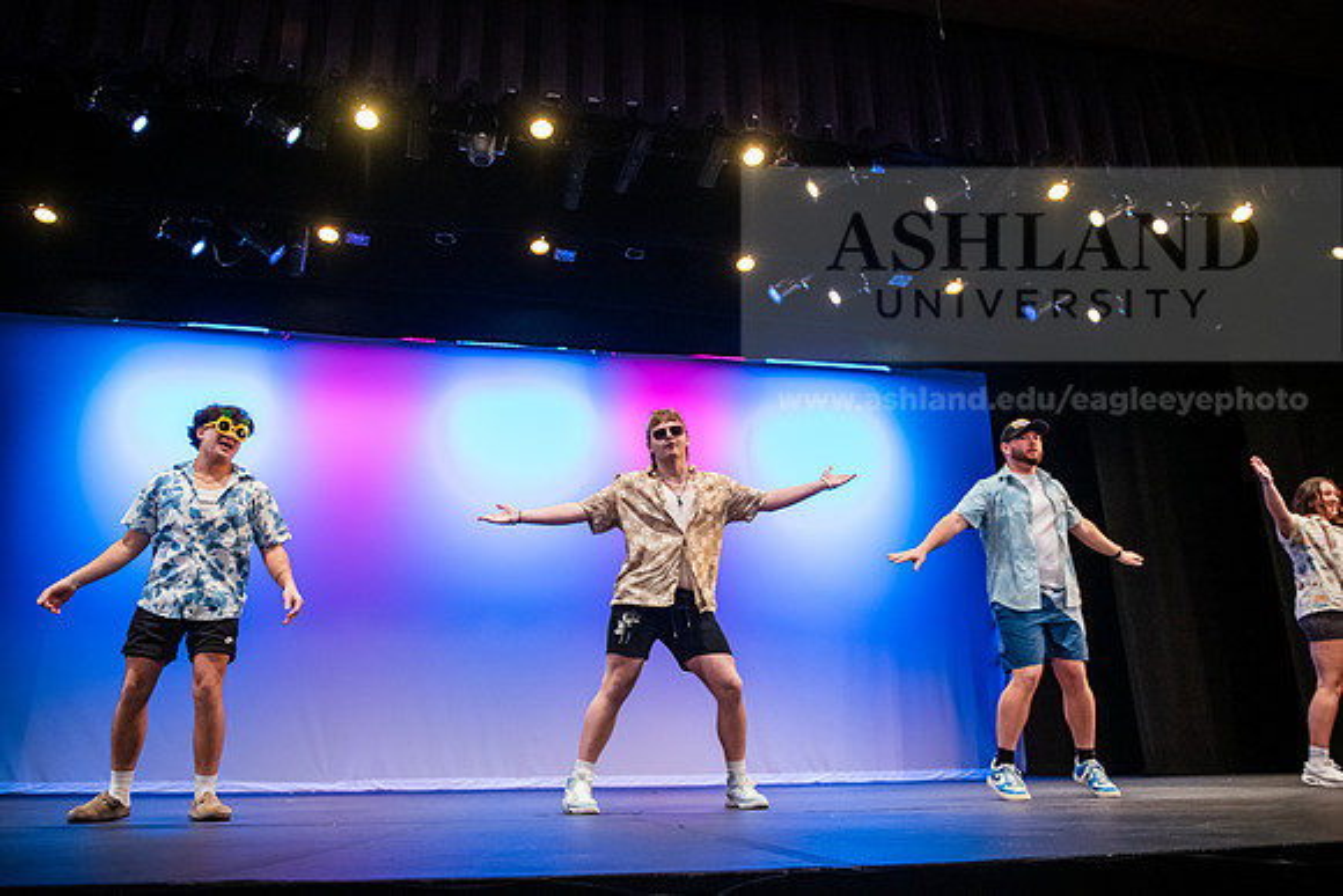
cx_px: 672
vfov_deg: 48.0
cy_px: 448
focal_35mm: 27
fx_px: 1007
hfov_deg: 67.4
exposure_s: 1/400
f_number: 3.2
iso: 4000
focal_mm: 27
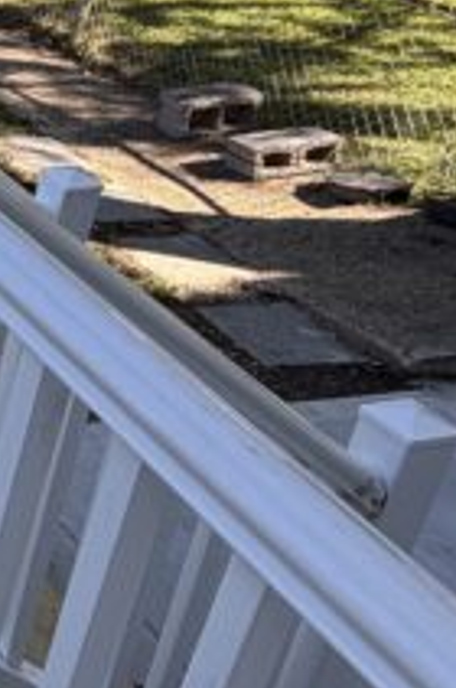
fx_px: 1201
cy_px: 145
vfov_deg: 31.2
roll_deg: -1.6
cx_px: -559
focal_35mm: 63
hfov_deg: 15.2
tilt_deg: -24.8
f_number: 2.2
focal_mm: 2.22
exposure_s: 1/372
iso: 50
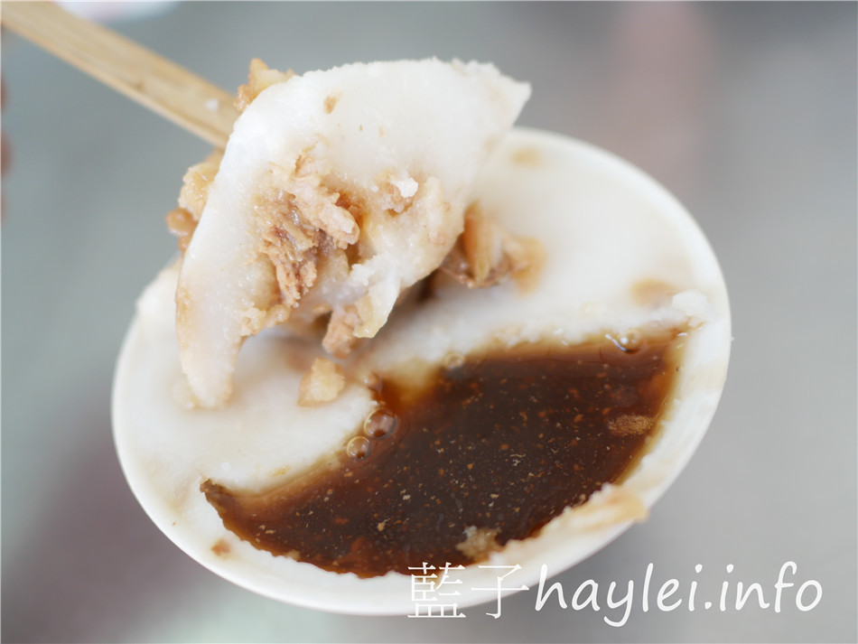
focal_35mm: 30
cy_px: 322
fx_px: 744
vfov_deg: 46.8
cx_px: 429
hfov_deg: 60.0
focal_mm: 15
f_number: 1.7
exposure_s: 1/125
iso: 200
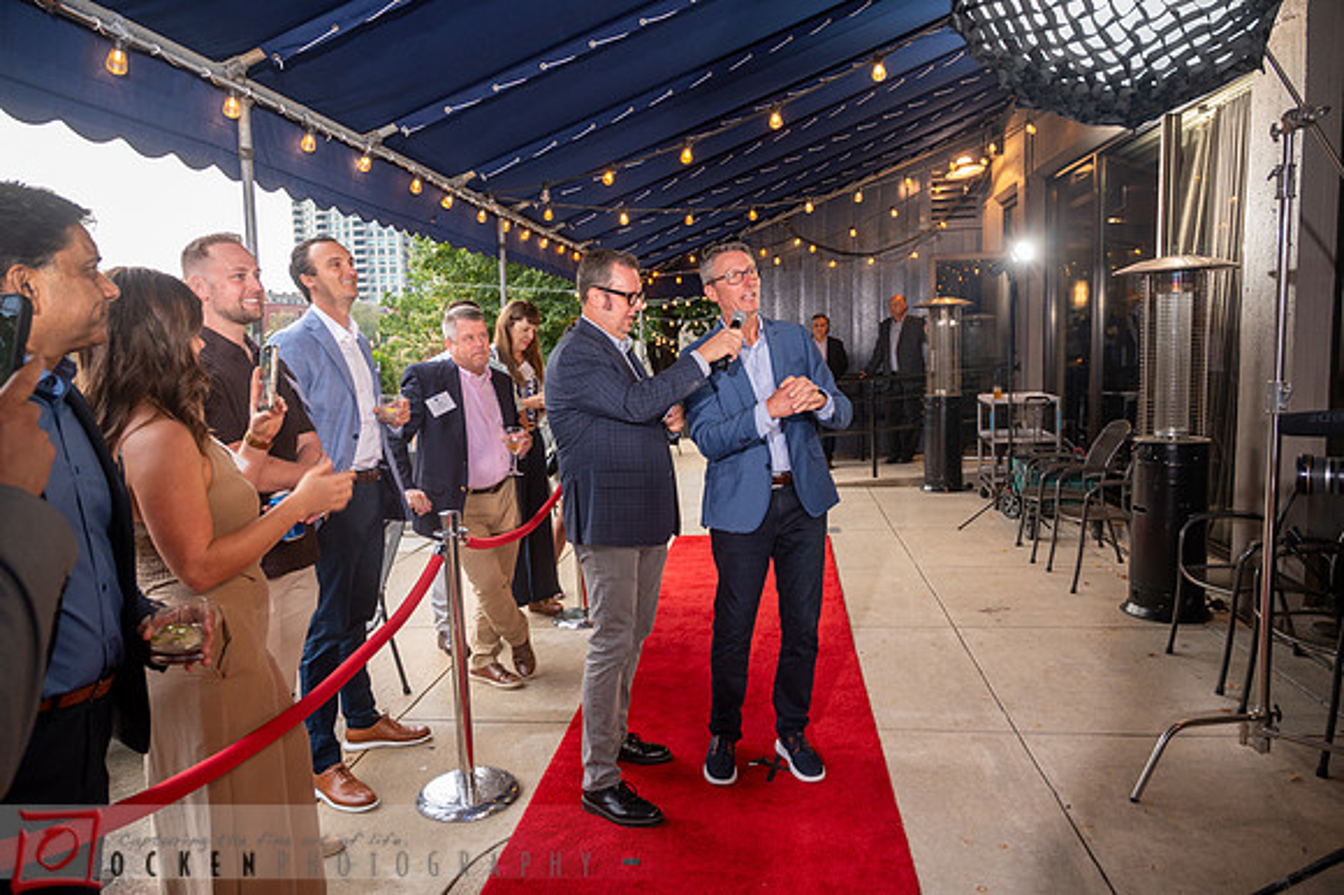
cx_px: 672
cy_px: 448
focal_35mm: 24
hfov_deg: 73.8
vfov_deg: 53.1
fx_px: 895
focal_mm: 24
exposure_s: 1/125
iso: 800
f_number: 4
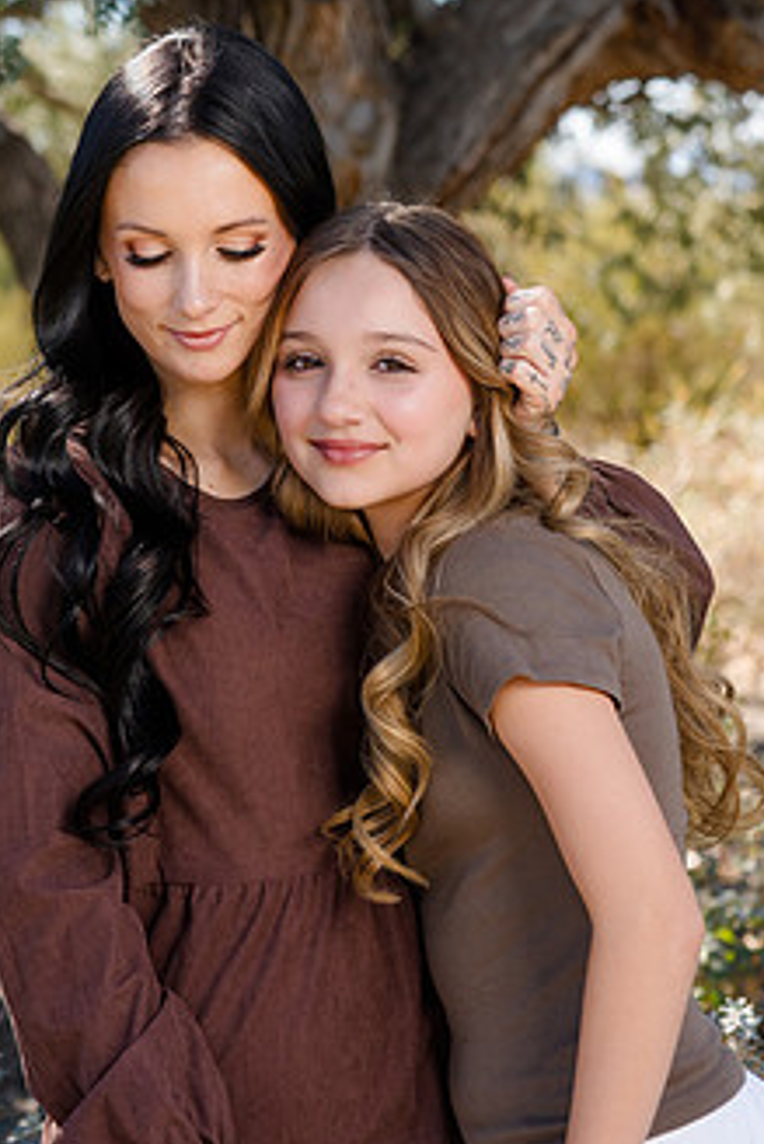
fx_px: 3530
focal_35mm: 111
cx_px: 269
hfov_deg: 12.3
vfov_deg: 18.4
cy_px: 656
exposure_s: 1/200
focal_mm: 81
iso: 100
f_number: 5.6
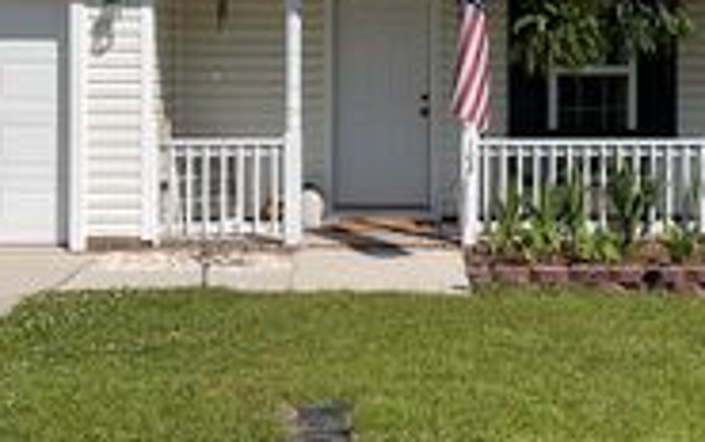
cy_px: 78
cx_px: 484
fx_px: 1596
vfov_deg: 15.6
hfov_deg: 24.8
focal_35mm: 83
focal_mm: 3
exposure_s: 1/3788
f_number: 1.8
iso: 16
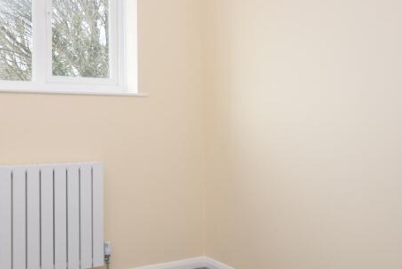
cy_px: 123
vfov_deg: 35.9
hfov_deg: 50.2
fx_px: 415
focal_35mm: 37
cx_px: 115
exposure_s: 1/200
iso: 400
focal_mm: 11
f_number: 7.1
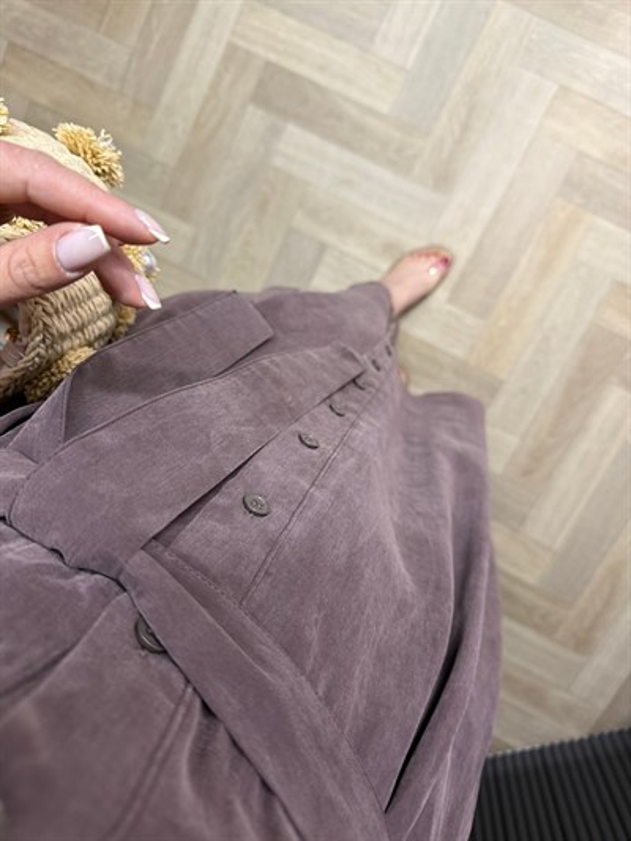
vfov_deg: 71.6
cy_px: 420
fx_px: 583
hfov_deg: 56.8
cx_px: 316
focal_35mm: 24
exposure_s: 1/66
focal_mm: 6.76
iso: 200
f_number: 1.78
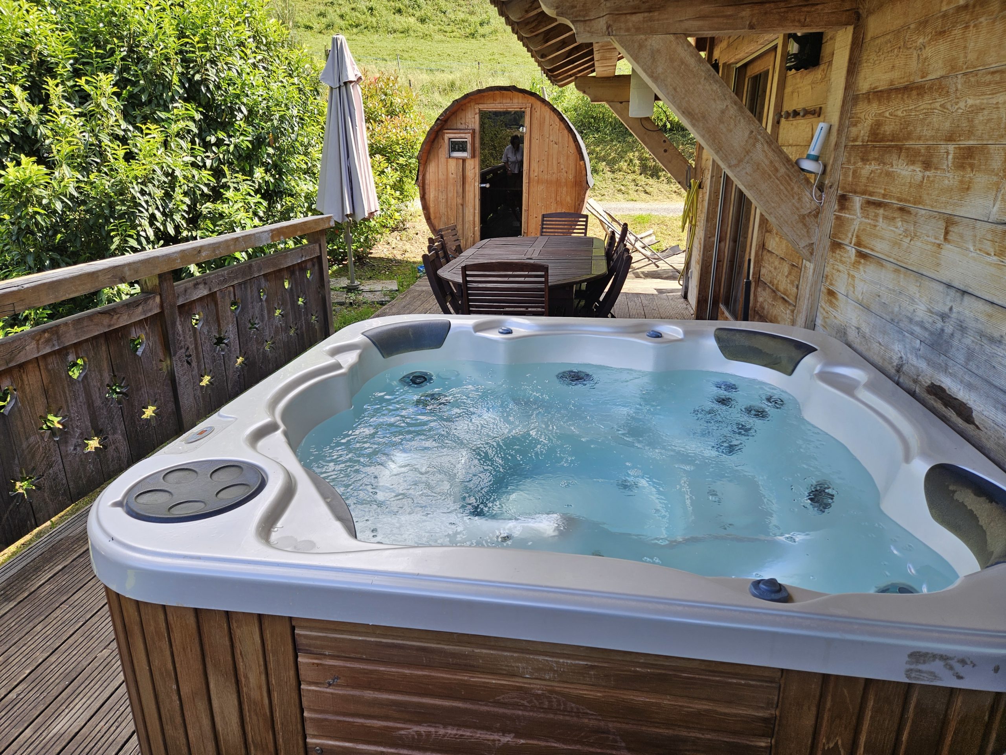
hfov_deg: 73.9
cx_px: 503
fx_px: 668
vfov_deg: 58.9
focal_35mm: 23
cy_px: 378
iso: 25
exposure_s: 1/348
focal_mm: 5.4
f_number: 1.8
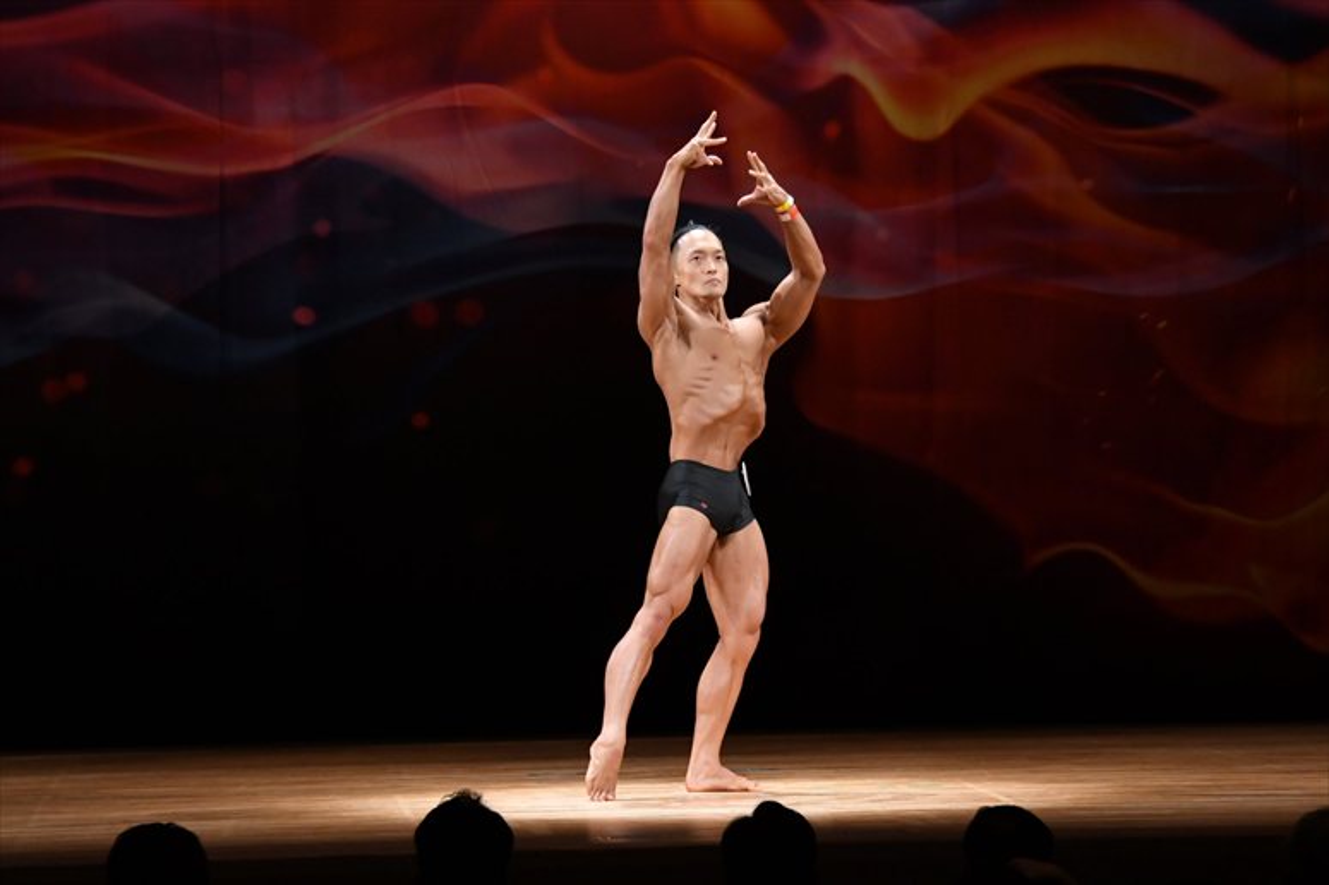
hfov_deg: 11.0
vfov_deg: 7.3
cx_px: 664
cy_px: 442
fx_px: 6900
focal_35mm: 187
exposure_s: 1/400
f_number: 5.6
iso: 3200
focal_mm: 125
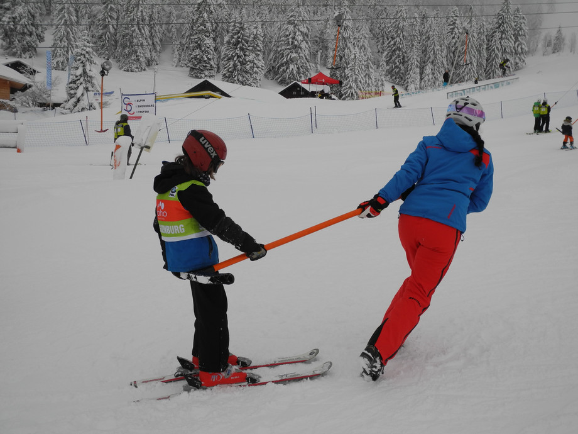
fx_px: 685
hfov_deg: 45.8
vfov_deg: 35.1
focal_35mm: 41
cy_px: 217
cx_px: 289
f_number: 3.2
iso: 100
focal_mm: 8.8
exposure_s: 1/800
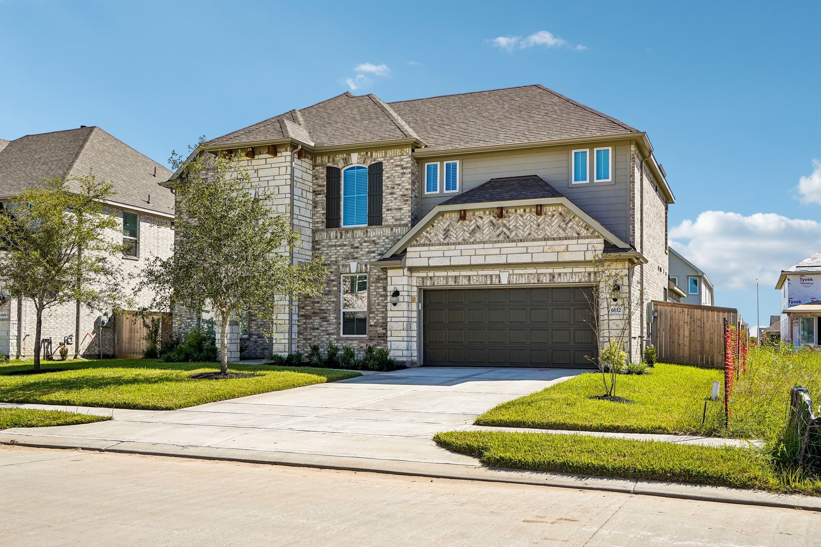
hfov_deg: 58.7
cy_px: 274
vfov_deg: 41.1
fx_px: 730
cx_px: 410
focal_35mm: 32
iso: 500
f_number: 8
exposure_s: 1/1250
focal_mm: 32
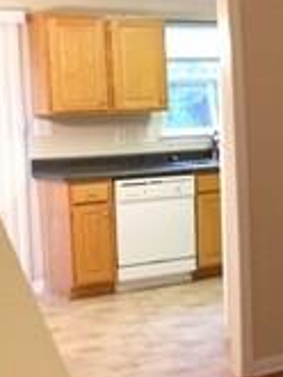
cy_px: 159
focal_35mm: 98
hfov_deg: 13.3
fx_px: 1067
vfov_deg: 20.0
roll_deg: +1.2
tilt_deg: -6.9
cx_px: 539
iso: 250
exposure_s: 1/20
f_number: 2.4
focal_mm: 4.12
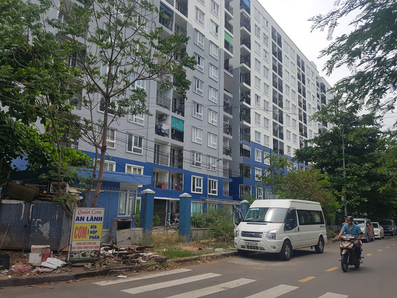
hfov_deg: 67.3
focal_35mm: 26
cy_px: 149
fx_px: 298
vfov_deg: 53.1
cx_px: 198
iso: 50
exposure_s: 1/2368
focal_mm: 4.2
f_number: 1.7
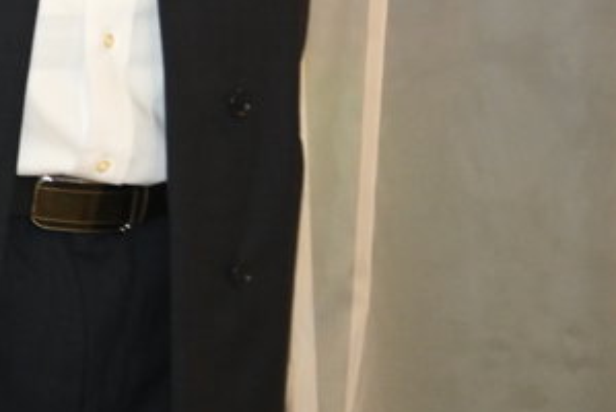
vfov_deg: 7.2
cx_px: -816
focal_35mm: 187
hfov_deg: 9.8
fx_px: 3203
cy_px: -345
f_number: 5
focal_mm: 40
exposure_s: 1/200
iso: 2000
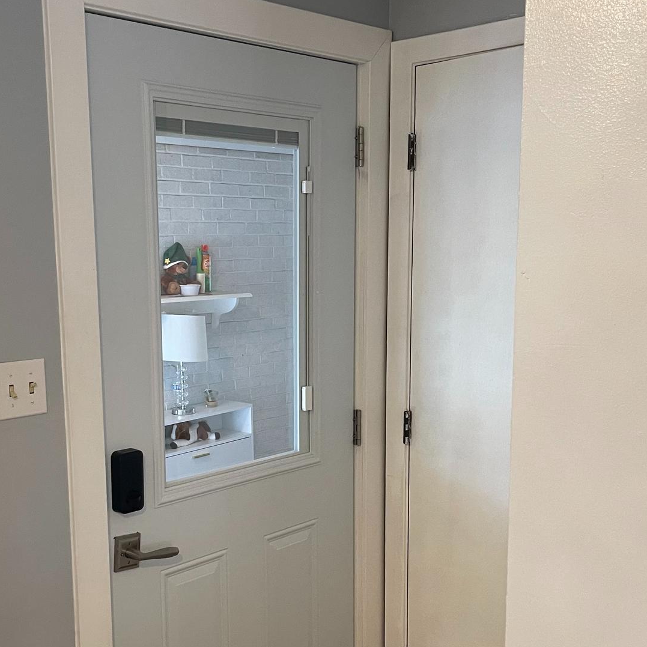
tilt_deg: -9.3
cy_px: 391
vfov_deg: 39.8
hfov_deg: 39.8
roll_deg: +0.6
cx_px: 248
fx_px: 888
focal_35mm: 42
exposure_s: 1/60
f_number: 1.6
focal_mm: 5.1
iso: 160
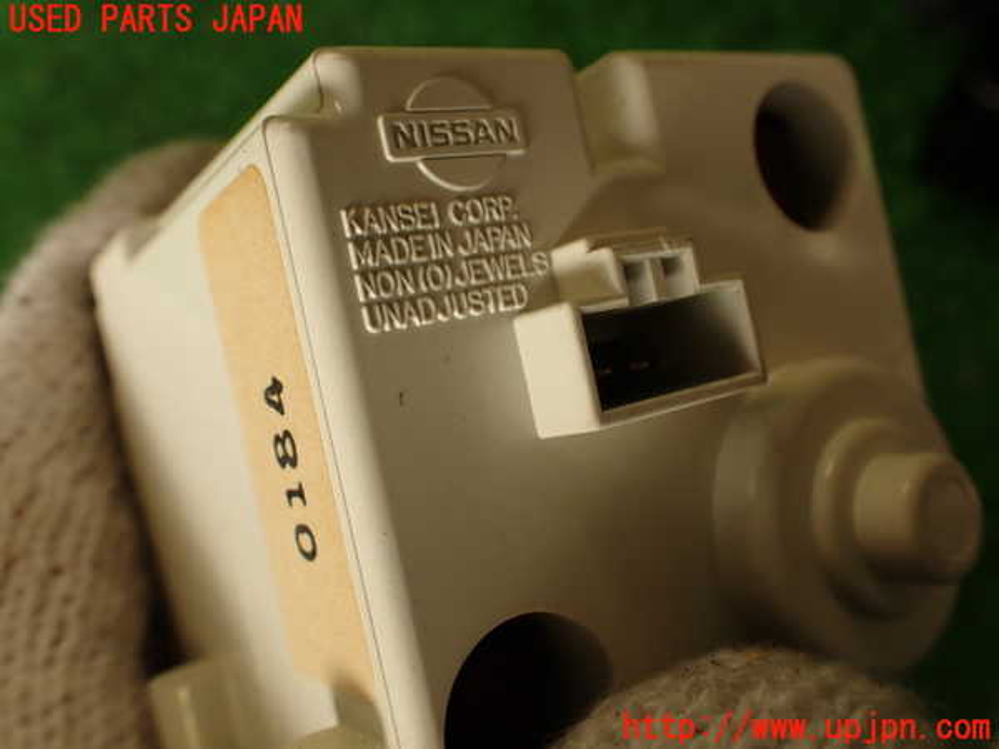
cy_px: 374
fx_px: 924
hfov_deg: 56.8
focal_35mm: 32
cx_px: 500
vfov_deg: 44.2
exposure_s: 1/80
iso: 100
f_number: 3.2
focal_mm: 5.79
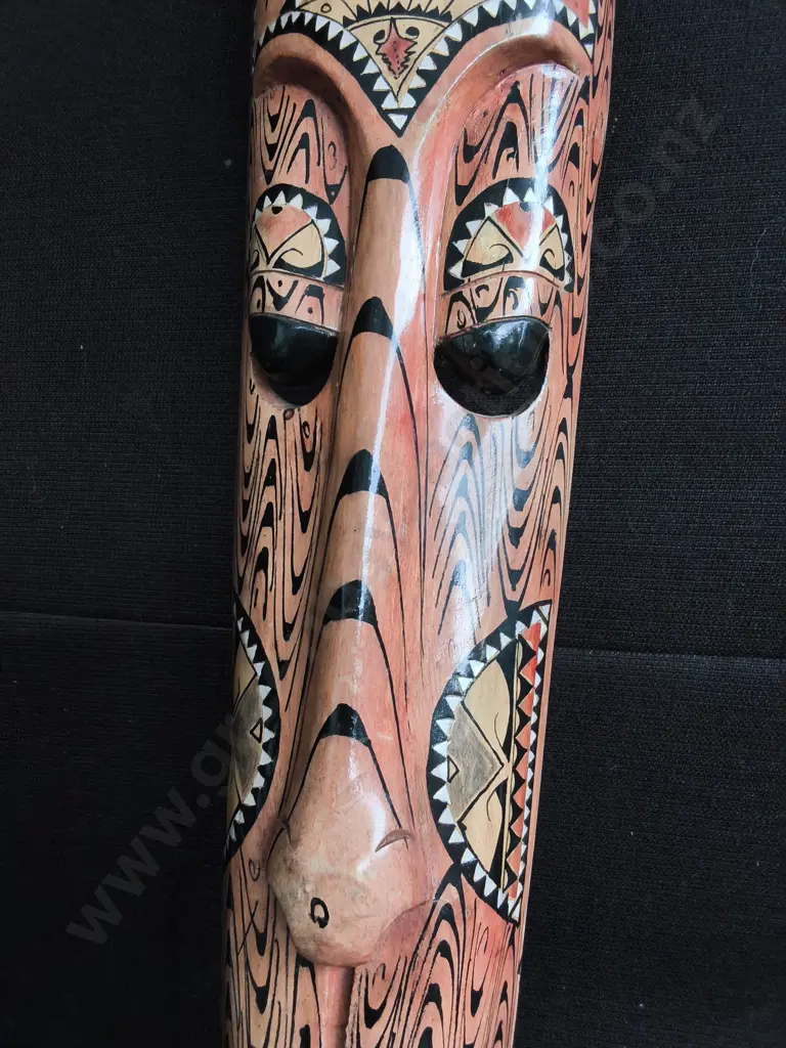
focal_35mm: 27
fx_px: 817
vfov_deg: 65.3
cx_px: 393
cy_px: 524
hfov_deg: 51.4
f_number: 2
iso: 125
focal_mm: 2.87
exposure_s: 1/100
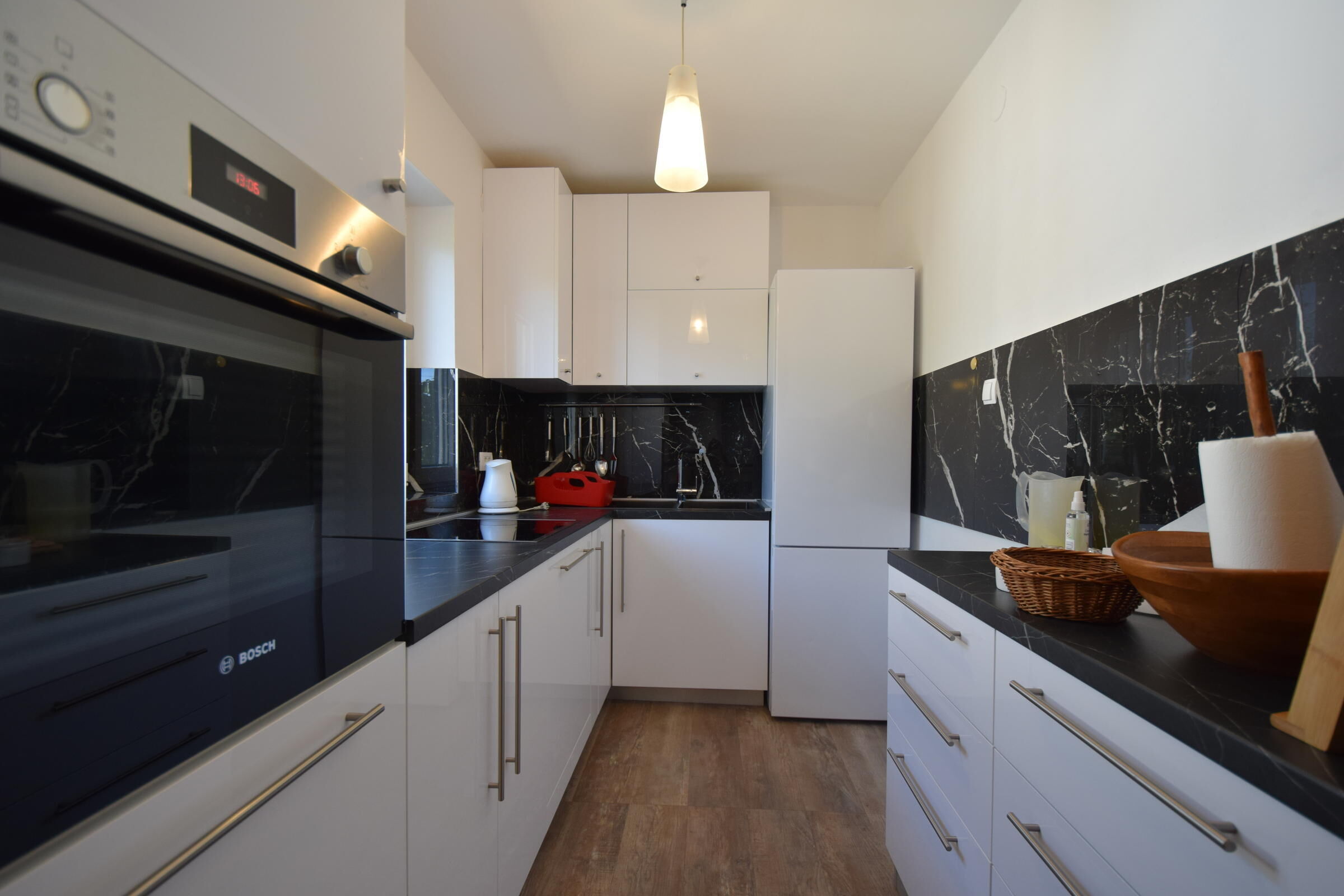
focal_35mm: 15
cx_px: 672
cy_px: 448
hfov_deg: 100.4
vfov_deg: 77.3
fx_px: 560
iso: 400
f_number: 4
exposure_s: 1/60
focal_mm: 10
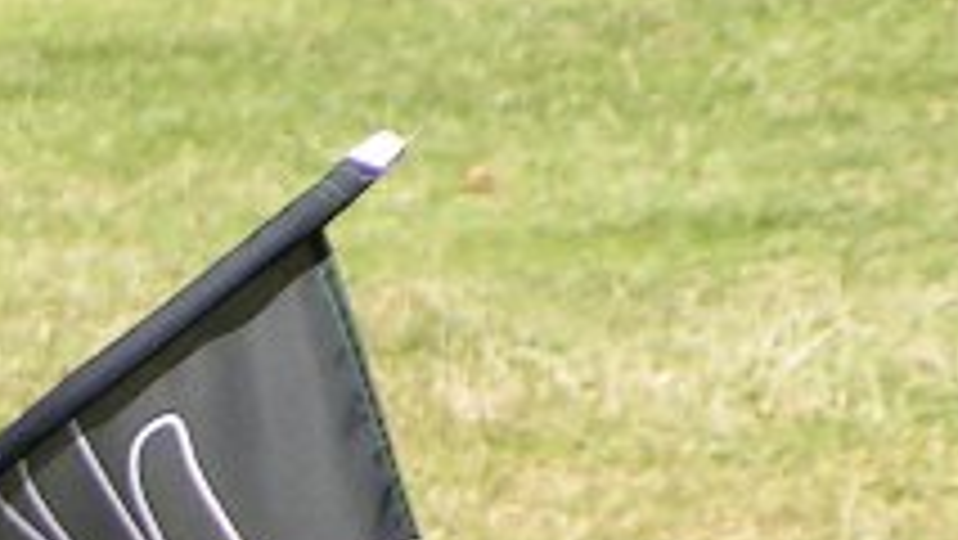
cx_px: -657
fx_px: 20507
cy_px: 1228
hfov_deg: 2.7
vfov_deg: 1.5
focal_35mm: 807
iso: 50
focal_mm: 30.1
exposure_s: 1/400
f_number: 3.5
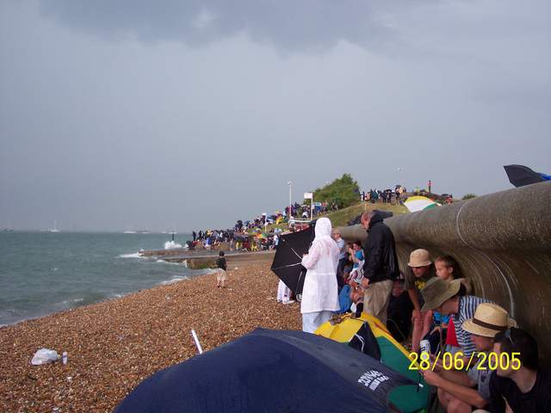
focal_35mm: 38
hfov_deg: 49.0
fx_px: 605
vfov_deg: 37.7
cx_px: 276
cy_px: 206
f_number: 2.8
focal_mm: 8
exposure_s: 1/60
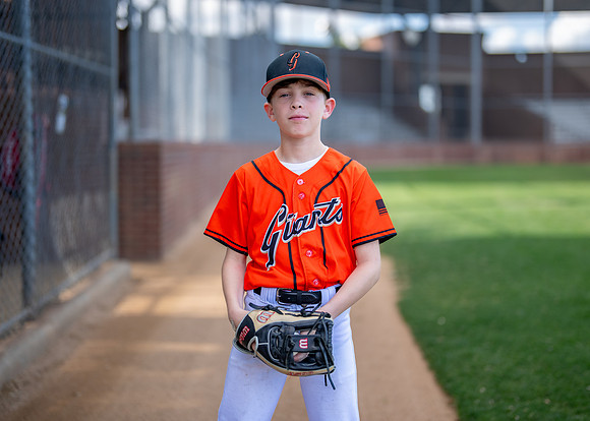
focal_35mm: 56
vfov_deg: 25.3
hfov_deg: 34.9
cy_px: 201
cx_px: 296
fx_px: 940
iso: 125
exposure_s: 1/2500
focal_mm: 50
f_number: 1.2
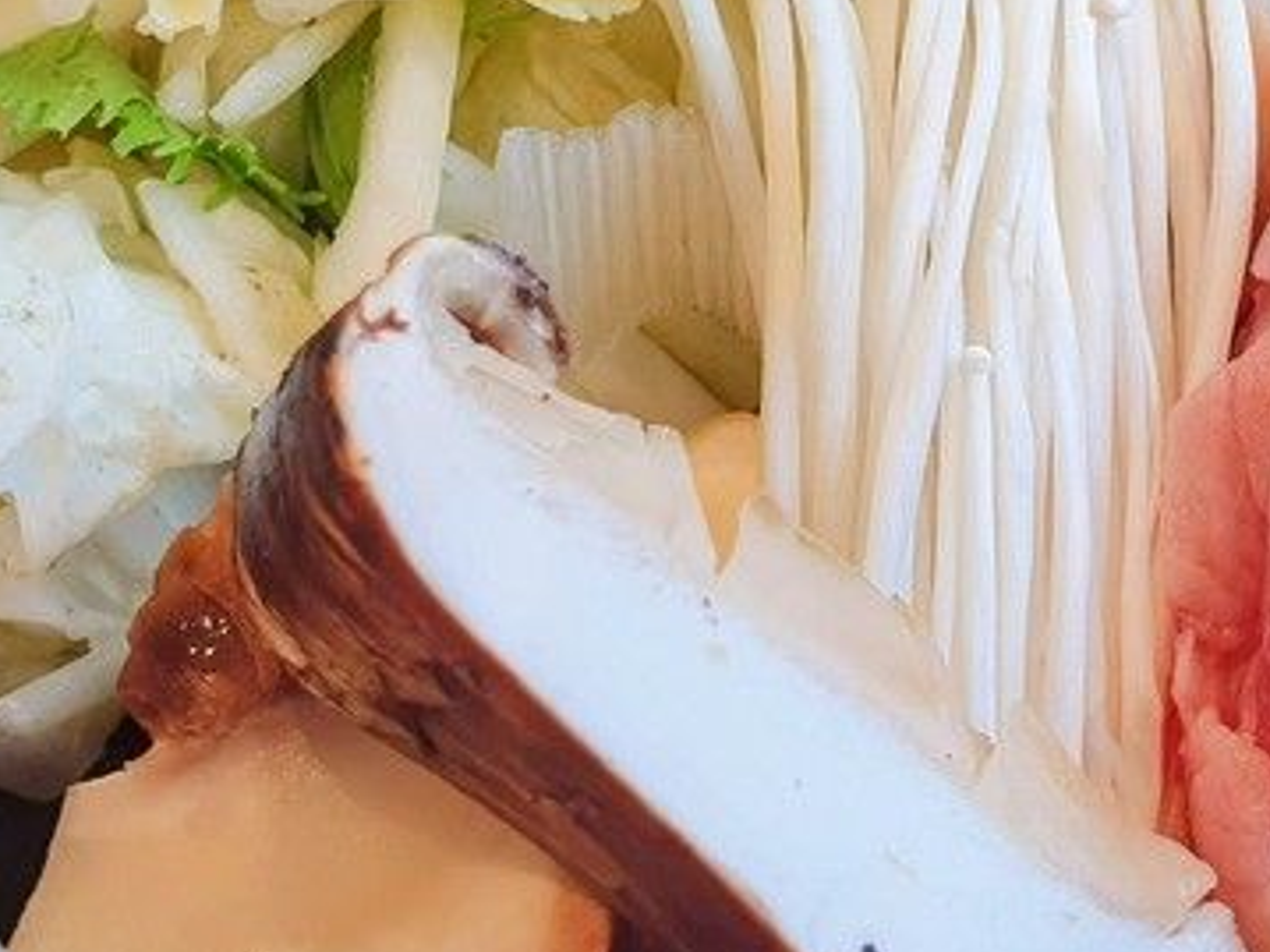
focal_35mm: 59
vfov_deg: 24.4
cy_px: 189
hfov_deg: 32.2
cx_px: 922
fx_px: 2164
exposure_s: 1/100
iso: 125
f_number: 2.4
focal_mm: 4.32
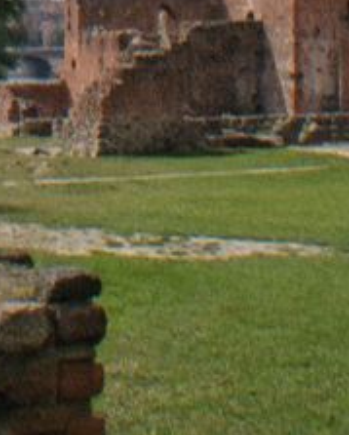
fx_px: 2165
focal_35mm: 168
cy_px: -23
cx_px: 234
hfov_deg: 9.2
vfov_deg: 11.3
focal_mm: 40
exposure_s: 1/320
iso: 100
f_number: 8
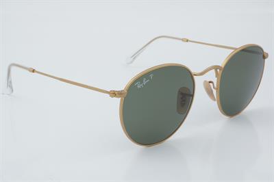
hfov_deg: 27.0
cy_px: 91
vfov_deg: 18.2
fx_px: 570
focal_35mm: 75
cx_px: 137
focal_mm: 50
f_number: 32
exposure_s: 1/4
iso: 100
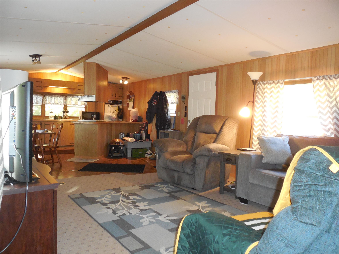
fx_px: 255
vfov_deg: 53.1
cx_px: 170
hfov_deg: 67.3
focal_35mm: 26
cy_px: 127
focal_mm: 4.6
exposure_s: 1/25
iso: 640
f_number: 3.5
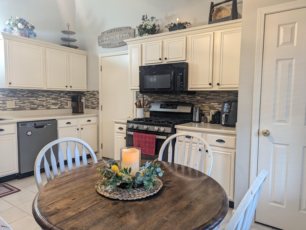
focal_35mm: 24
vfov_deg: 56.9
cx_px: 153
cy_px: 115
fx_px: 212
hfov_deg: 71.5
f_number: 1.85
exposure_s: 1/60
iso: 441
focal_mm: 6.81
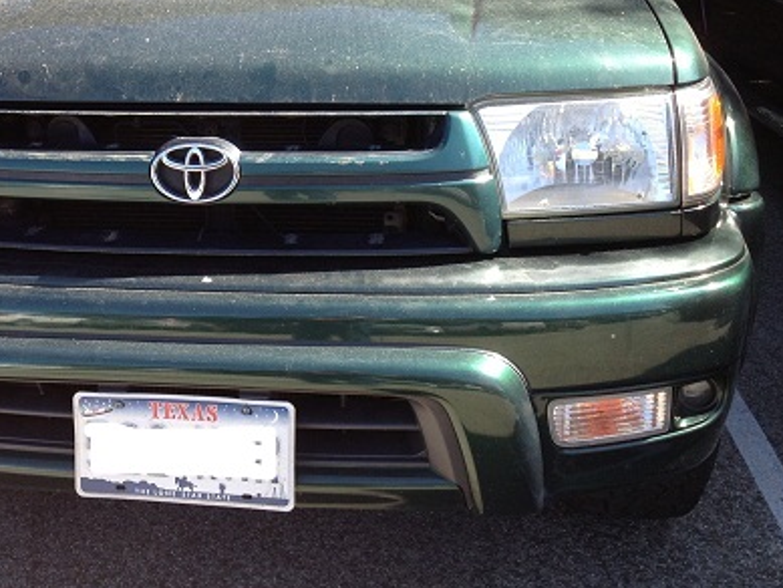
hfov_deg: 35.0
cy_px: 143
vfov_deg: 26.7
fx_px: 1222
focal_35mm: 54
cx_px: 233
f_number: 2.4
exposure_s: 1/265
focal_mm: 4.28
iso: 50
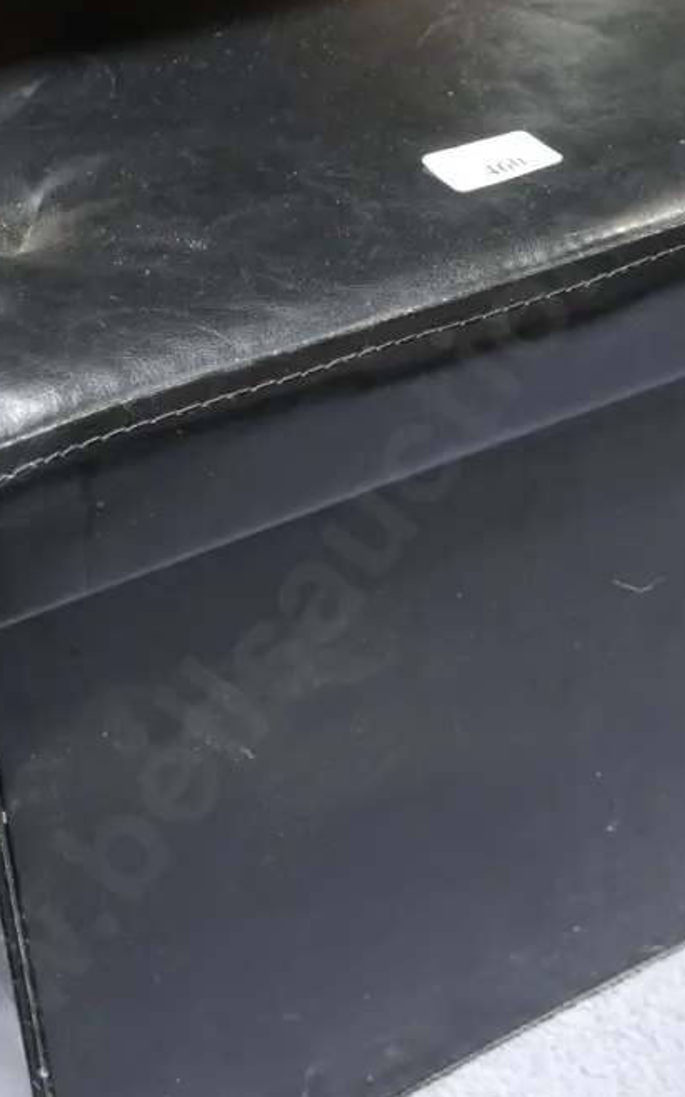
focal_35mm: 66
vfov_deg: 31.1
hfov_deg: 19.7
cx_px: 378
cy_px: 518
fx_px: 1972
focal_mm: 20
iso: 2500
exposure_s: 1/60
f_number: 4.4
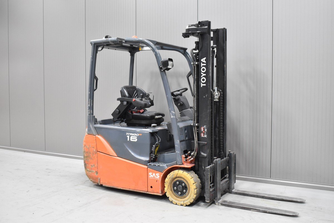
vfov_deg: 36.9
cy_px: 112
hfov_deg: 53.1
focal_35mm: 36
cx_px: 167
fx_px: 334
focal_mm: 24
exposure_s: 1/25
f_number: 5
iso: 1600
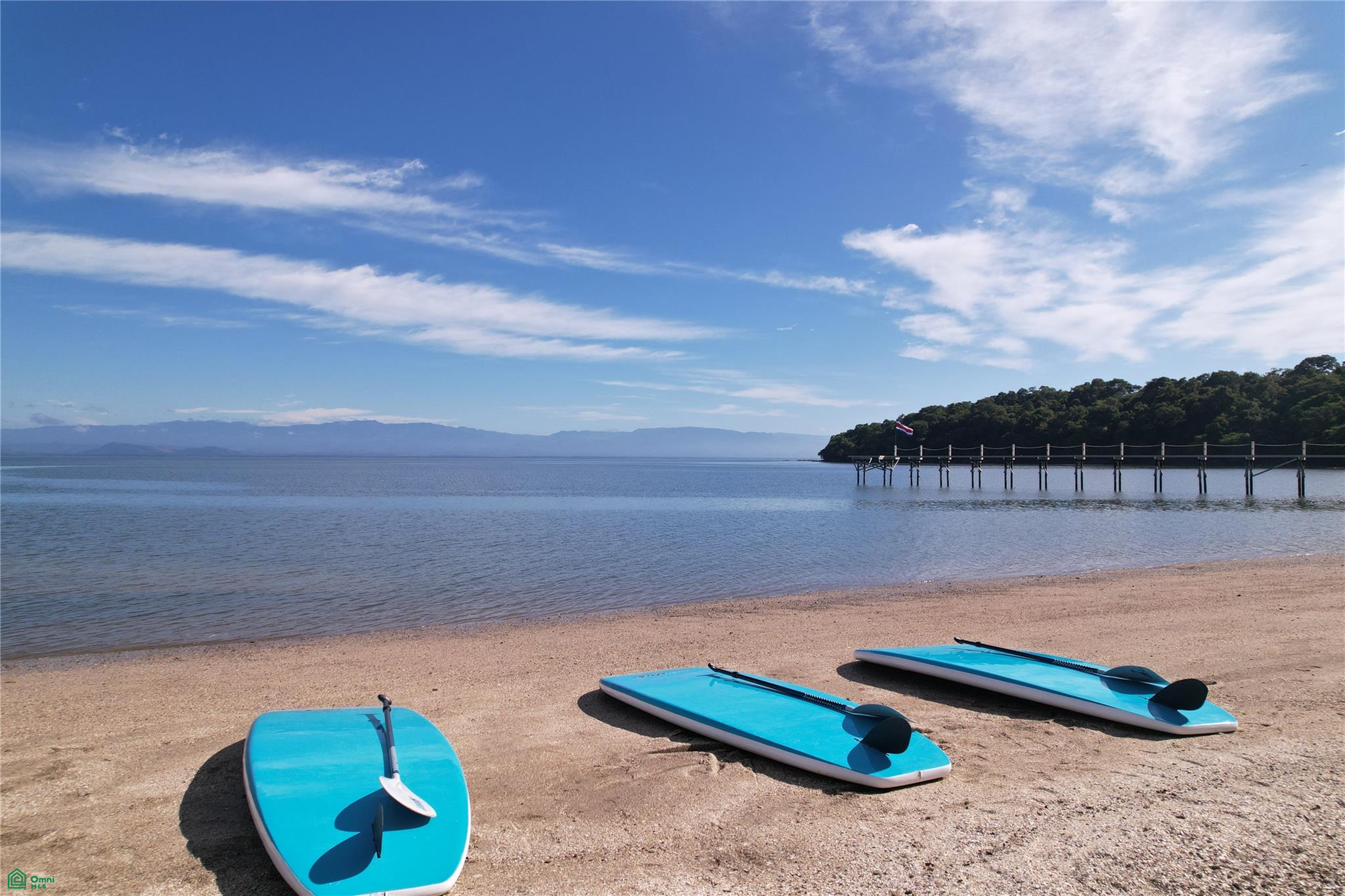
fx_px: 822
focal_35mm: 22
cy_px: 448
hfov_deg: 78.6
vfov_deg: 57.2
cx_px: 672
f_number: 2.8
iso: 100
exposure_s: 1/320
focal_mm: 8.38
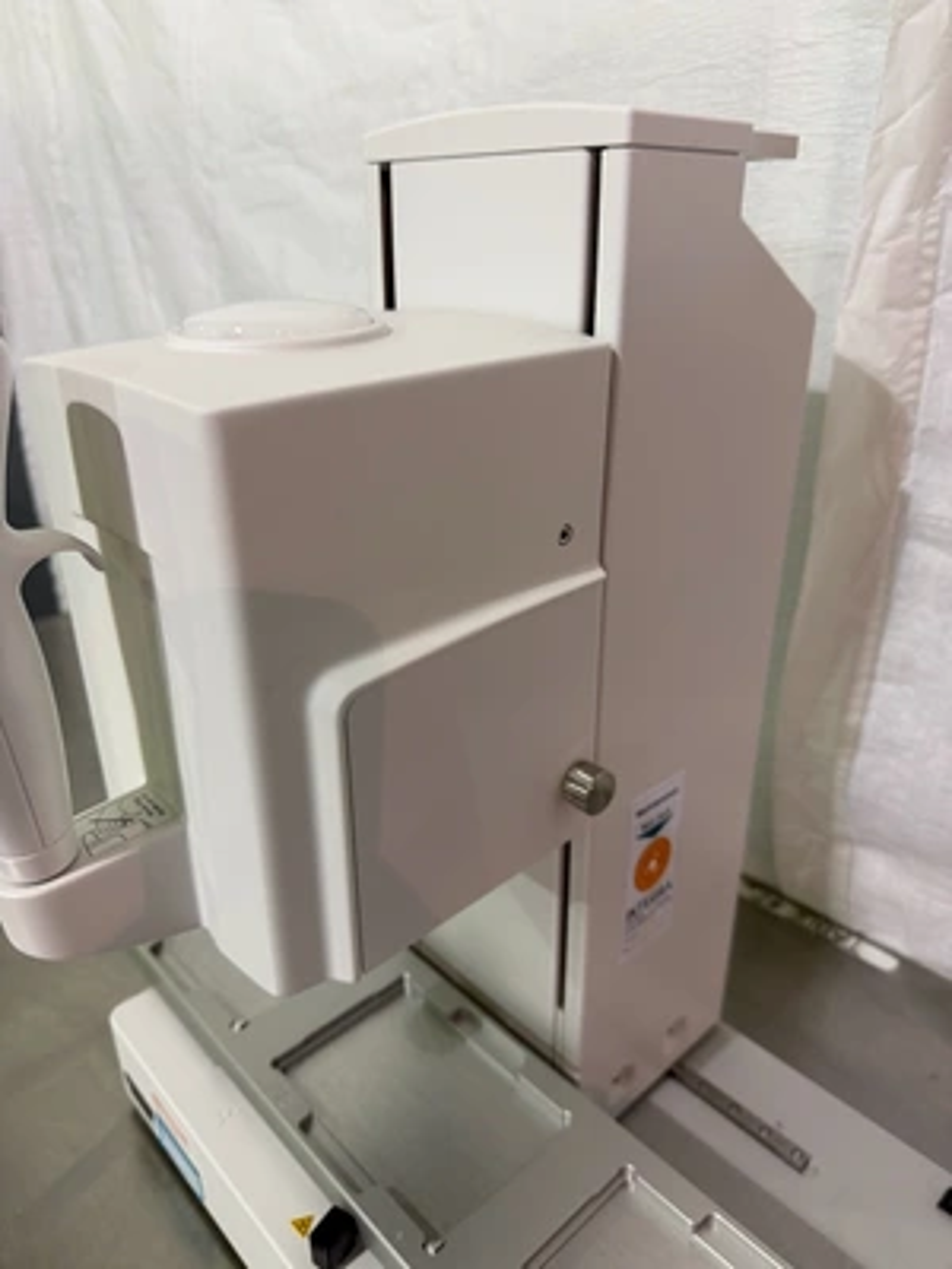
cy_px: 634
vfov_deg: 71.6
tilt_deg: -21.5
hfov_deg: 56.8
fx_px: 880
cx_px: 476
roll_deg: +0.1
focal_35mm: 24
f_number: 1.78
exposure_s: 1/60
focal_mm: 6.76
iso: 200
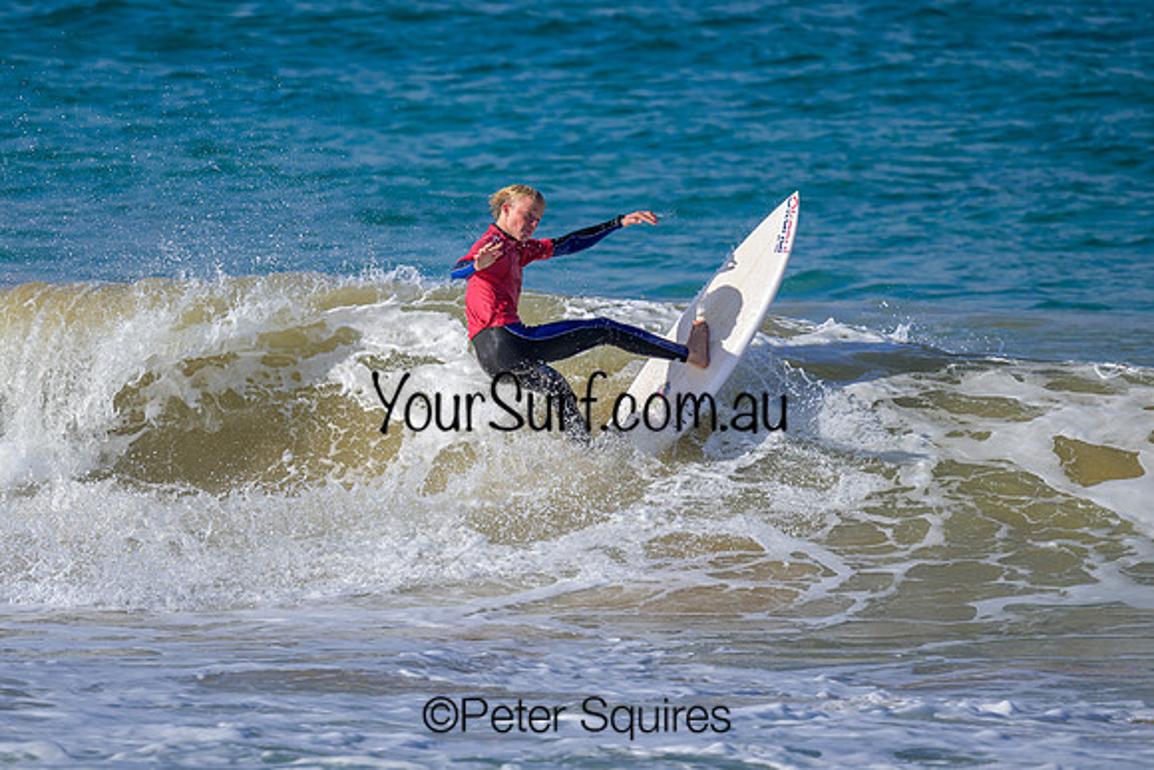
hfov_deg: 1.9
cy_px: 262
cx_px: 363
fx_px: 35217
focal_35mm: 1098
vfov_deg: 1.3
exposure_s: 1/2000
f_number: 6.3
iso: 320
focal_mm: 800
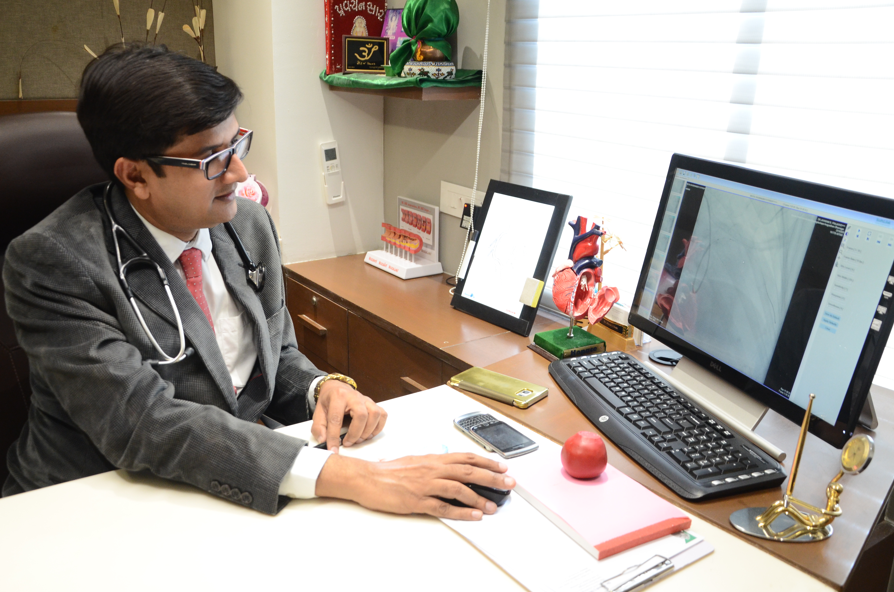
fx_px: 806
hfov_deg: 58.0
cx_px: 441
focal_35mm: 33
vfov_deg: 40.3
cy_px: 293
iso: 1250
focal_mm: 21
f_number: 3.8
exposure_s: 1/80
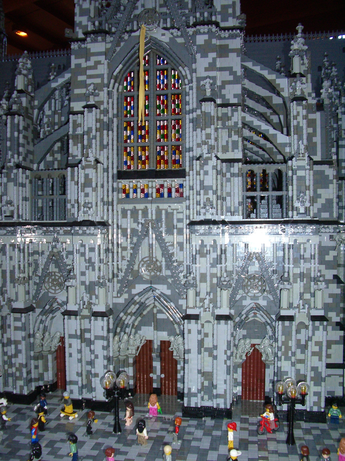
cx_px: 172
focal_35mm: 35
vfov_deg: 52.6
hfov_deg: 40.7
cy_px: 230
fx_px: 465
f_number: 2.6
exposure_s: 1/60
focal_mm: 5.8
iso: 200
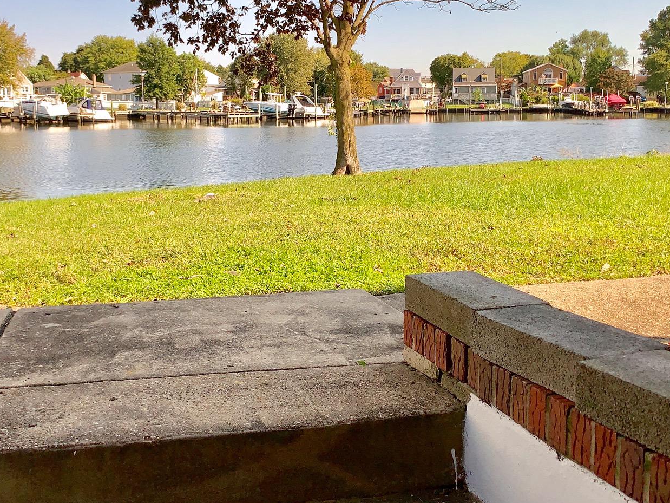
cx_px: 305
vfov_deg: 33.6
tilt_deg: -10.1
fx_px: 832
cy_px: 232
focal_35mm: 43
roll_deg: +0.0
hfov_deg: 43.8
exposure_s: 1/1536
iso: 32
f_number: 1.8
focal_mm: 4.25
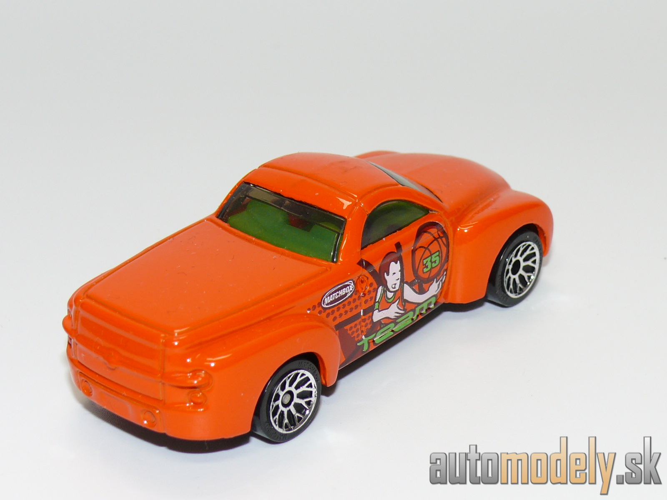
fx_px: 2023
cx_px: 334
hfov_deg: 18.7
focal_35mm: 105
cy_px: 250
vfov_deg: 14.1
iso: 100
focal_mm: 13.7
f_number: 4
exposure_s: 1/30
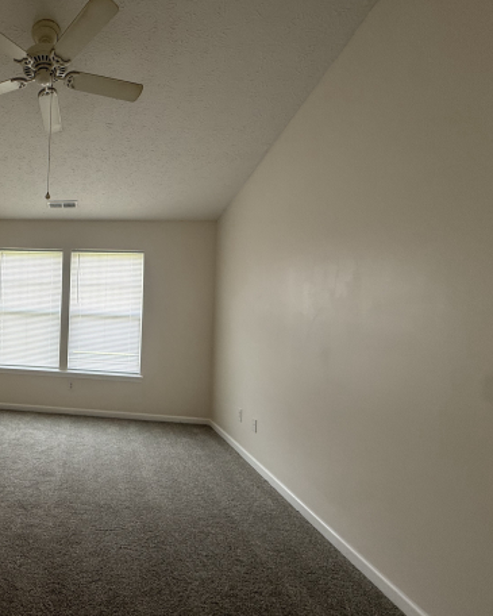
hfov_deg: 57.9
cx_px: 45
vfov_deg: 80.4
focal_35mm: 20
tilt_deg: +1.0
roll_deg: -1.7
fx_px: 365
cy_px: 304
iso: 100
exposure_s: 1/99
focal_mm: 2.22
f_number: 2.2
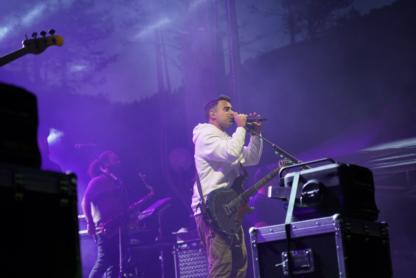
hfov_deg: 19.5
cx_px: 208
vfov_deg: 13.0
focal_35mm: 105
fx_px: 1213
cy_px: 139
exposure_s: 1/160
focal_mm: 105
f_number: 4
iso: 640
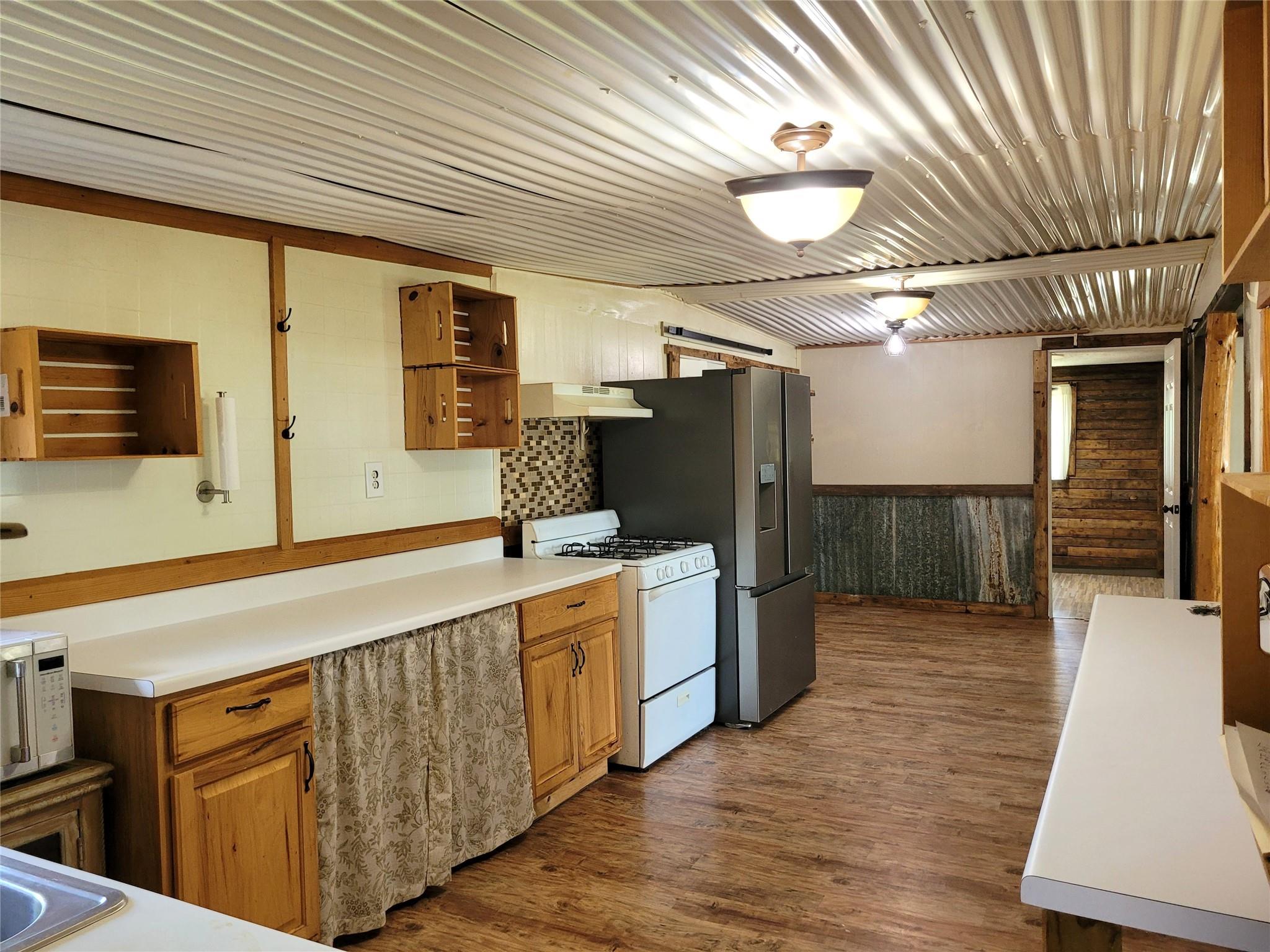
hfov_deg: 67.3
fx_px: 954
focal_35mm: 26
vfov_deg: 53.1
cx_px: 635
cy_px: 476
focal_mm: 5.4
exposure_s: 1/60
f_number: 1.8
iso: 200
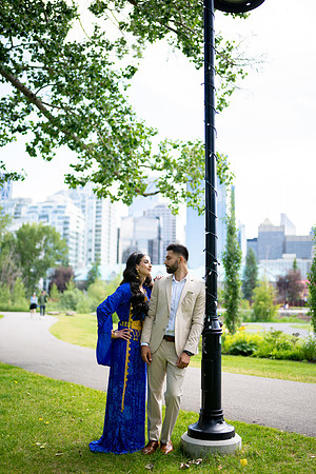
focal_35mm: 35
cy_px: 237
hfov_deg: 37.9
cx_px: 158
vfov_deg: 54.4
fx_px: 461
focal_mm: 35
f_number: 1.2
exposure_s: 1/1600
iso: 125
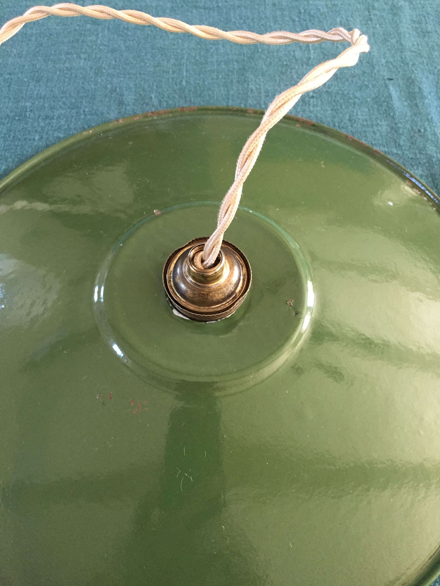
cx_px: 220
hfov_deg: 48.2
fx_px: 491
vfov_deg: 61.7
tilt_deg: -62.5
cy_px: 293
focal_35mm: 29
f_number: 2.2
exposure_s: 1/33
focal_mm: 4.15
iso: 200
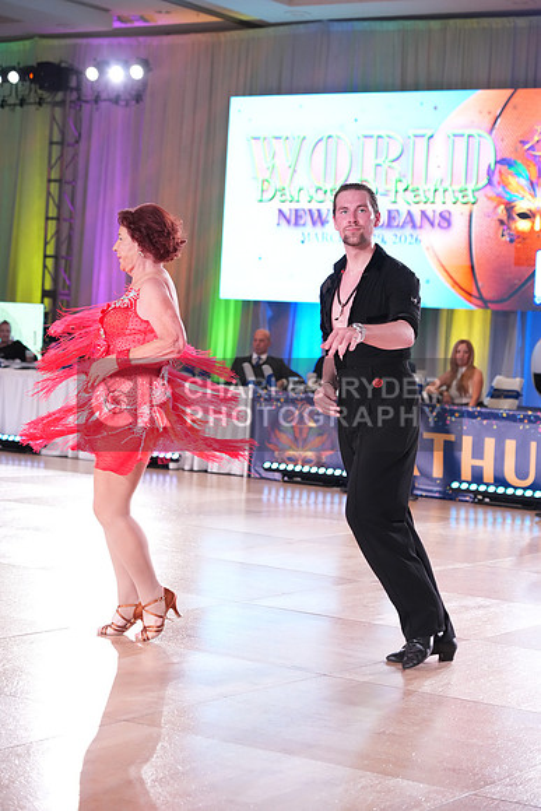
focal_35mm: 77
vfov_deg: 26.3
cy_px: 406
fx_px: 1735
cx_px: 270
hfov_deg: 17.7
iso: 3200
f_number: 4
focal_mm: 77
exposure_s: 1/400
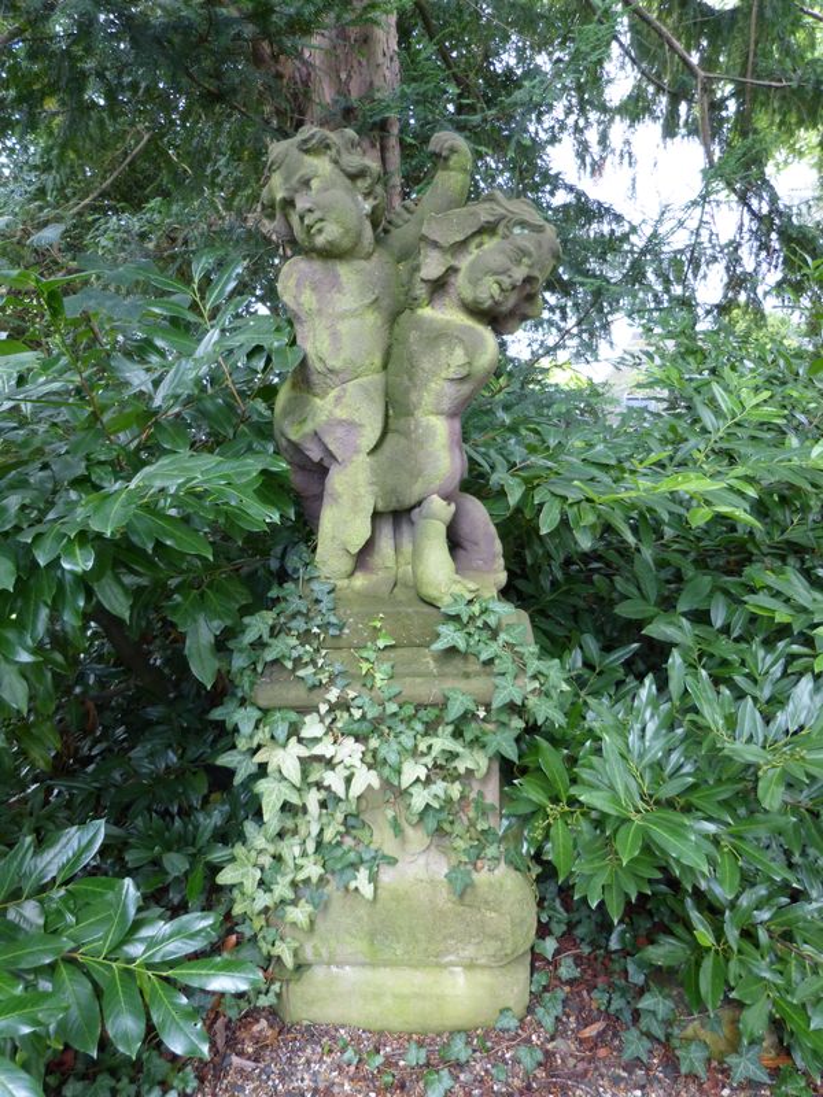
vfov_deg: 67.3
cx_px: 412
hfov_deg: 53.1
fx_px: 824
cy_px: 548
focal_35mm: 26
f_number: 2.8
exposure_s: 1/60
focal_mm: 4.5
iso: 320
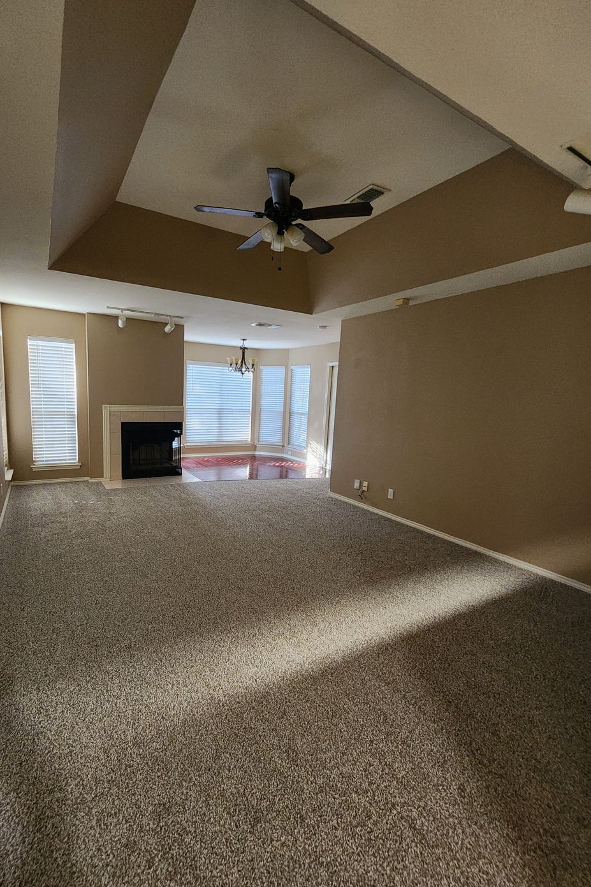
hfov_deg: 80.6
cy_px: 457
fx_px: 345
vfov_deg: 104.2
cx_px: 249
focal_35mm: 14
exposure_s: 1/30
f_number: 2.2
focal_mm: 2.2
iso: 500
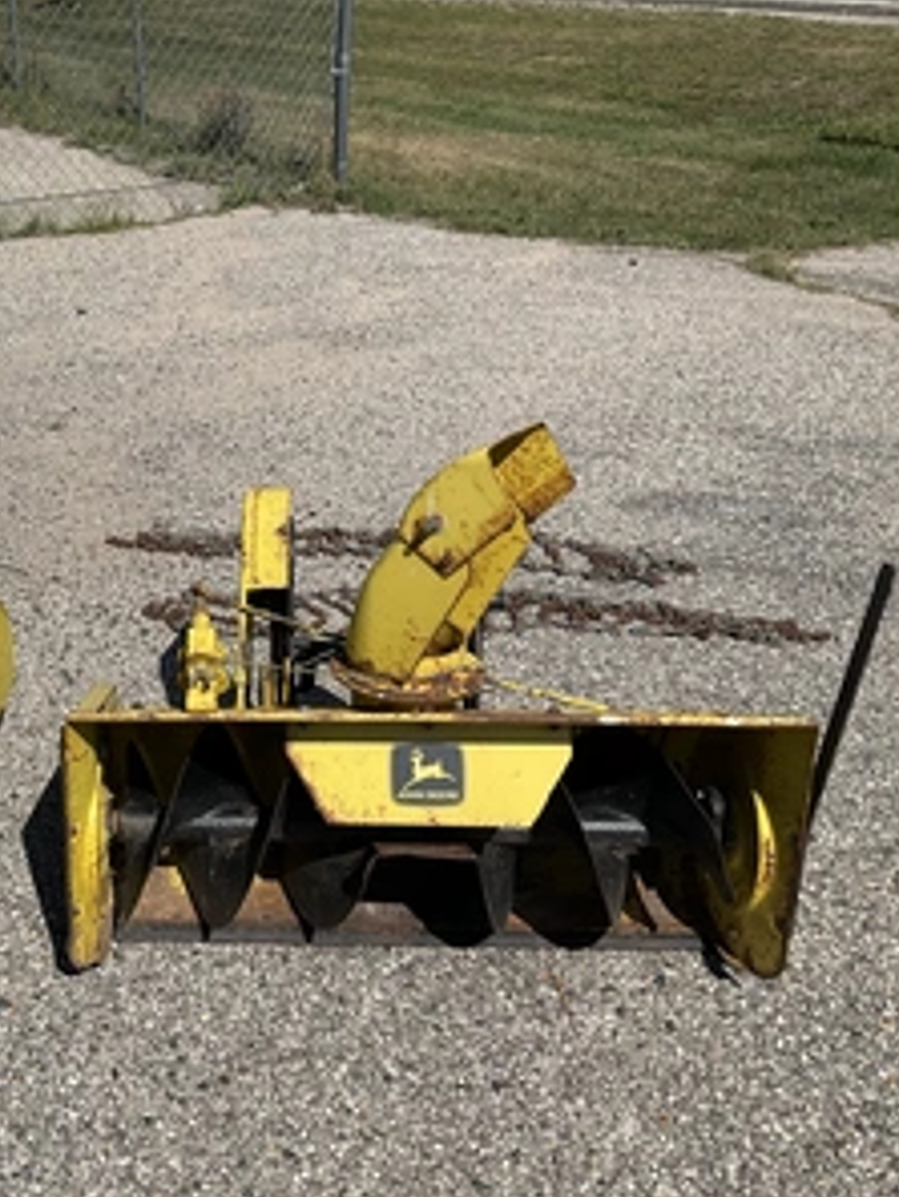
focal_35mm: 39
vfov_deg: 47.8
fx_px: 1350
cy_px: 601
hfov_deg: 35.4
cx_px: 153
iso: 25
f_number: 1.8
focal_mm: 3
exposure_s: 1/3534
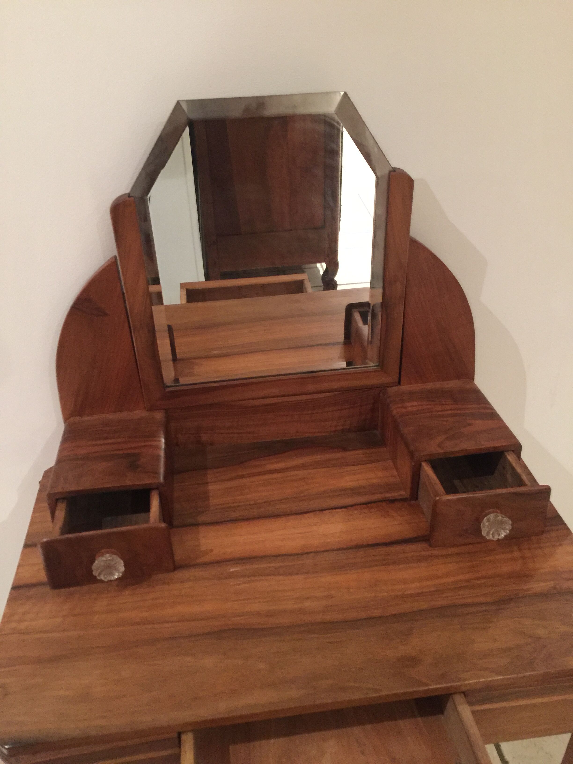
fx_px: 640
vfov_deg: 61.7
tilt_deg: -31.6
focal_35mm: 29
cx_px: 286
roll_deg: +2.1
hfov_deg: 48.2
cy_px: 382
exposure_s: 1/8
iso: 160
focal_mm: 4.15
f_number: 2.2
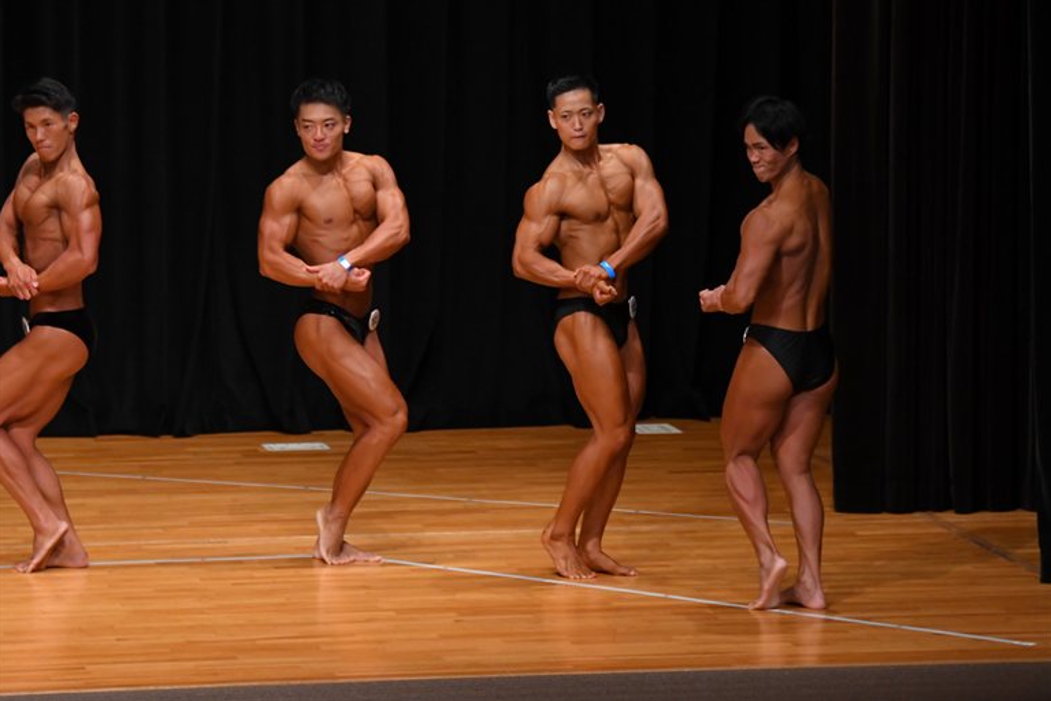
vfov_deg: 6.1
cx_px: 523
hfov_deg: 9.1
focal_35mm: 227
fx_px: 6627
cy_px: 349
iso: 3200
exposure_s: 1/400
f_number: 5.6
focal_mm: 150
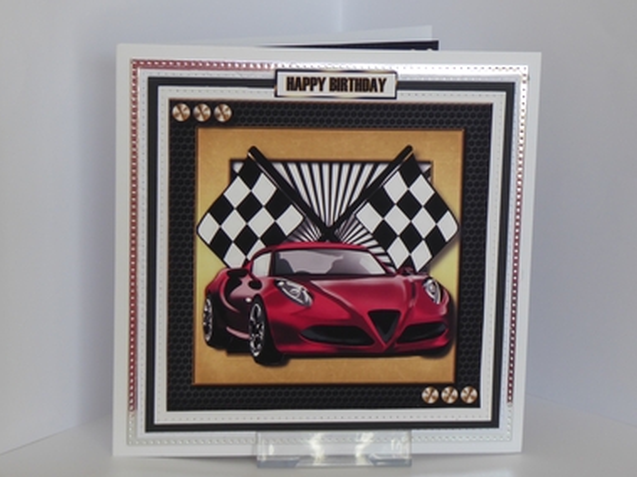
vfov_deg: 14.6
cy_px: 199
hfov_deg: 19.4
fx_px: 1858
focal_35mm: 101
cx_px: 356
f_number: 4.7
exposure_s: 1/60
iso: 160
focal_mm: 14.1
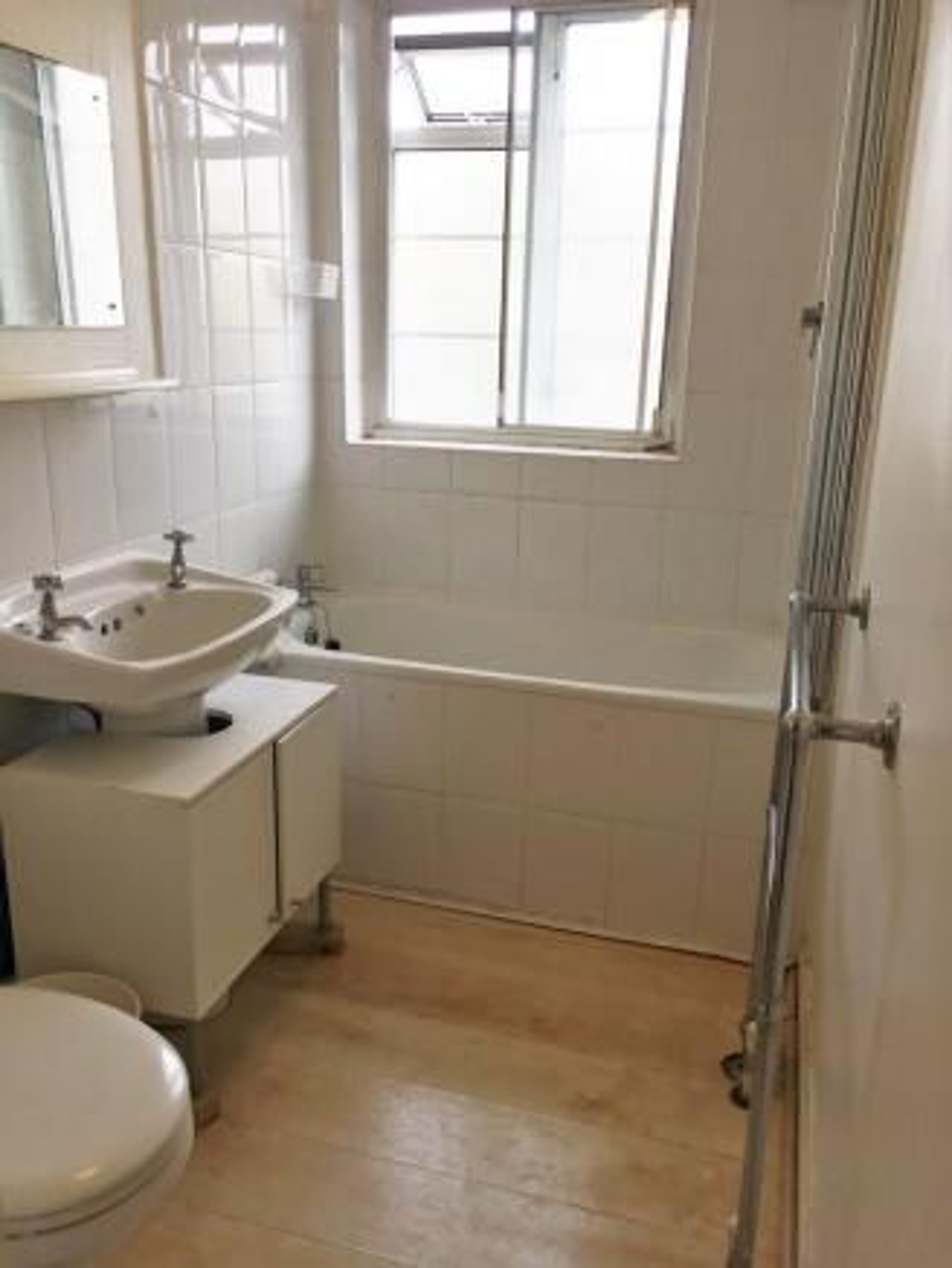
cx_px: 476
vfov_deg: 61.6
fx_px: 1063
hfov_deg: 48.2
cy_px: 634
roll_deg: -0.9
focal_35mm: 29
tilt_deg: -14.6
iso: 32
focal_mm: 4.15
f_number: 2.2
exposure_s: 1/100
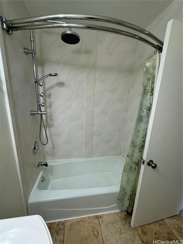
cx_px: 92
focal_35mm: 14
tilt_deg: -13.8
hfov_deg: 85.7
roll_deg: -2.2
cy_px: 122
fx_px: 99
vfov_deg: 102.1
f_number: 2.2
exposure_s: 1/120
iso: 100
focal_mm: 2.22
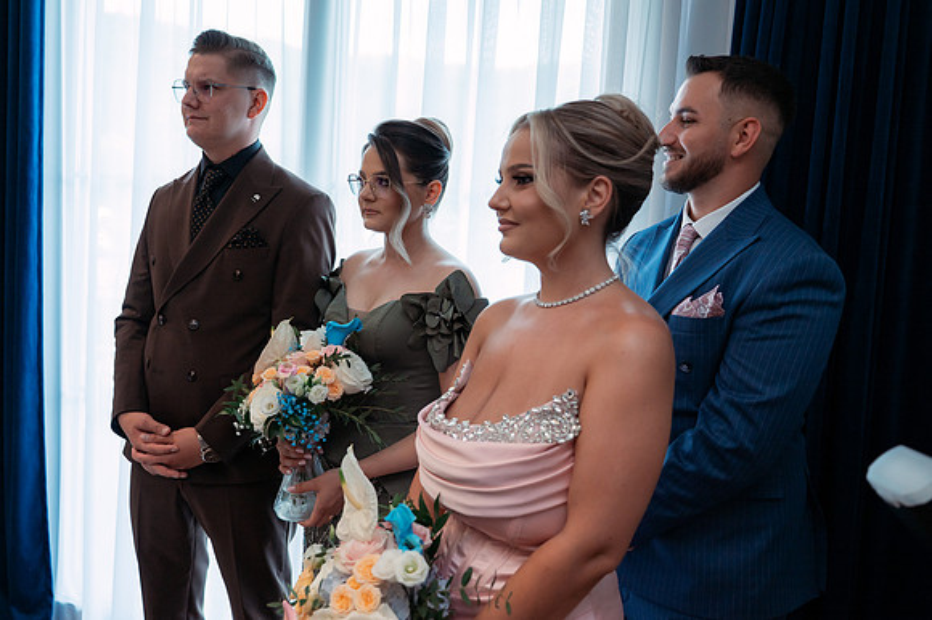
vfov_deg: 42.7
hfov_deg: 60.9
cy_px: 300
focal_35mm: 31
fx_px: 793
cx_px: 437
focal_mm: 28
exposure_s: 1/250
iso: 640
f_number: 3.5
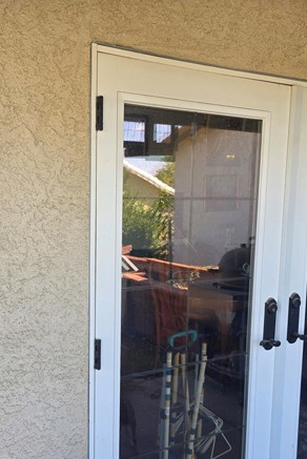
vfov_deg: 54.3
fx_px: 447
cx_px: 109
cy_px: 249
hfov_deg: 37.6
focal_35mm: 35
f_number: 1.7
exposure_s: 1/180
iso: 32
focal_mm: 6.3
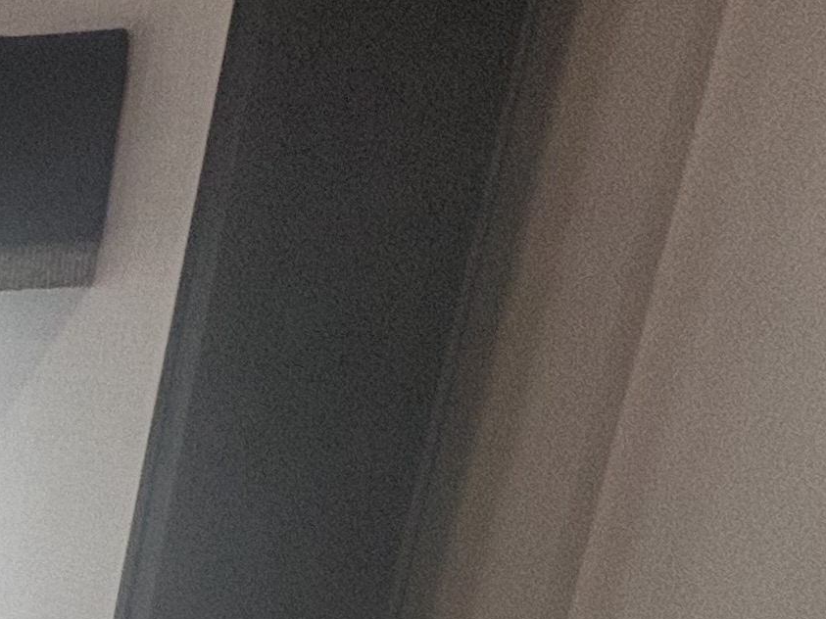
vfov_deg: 20.8
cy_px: 695
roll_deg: +3.7
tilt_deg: -15.1
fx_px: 1599
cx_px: -1132
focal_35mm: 67
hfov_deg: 15.5
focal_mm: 2.22
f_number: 2.2
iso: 200
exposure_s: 1/99
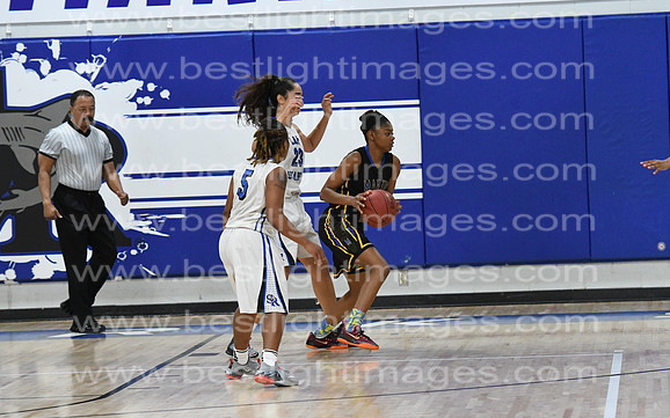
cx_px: 335
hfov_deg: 9.8
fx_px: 3925
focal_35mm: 215
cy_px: 197
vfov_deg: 6.1
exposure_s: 1/640
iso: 5000
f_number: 4
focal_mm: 140
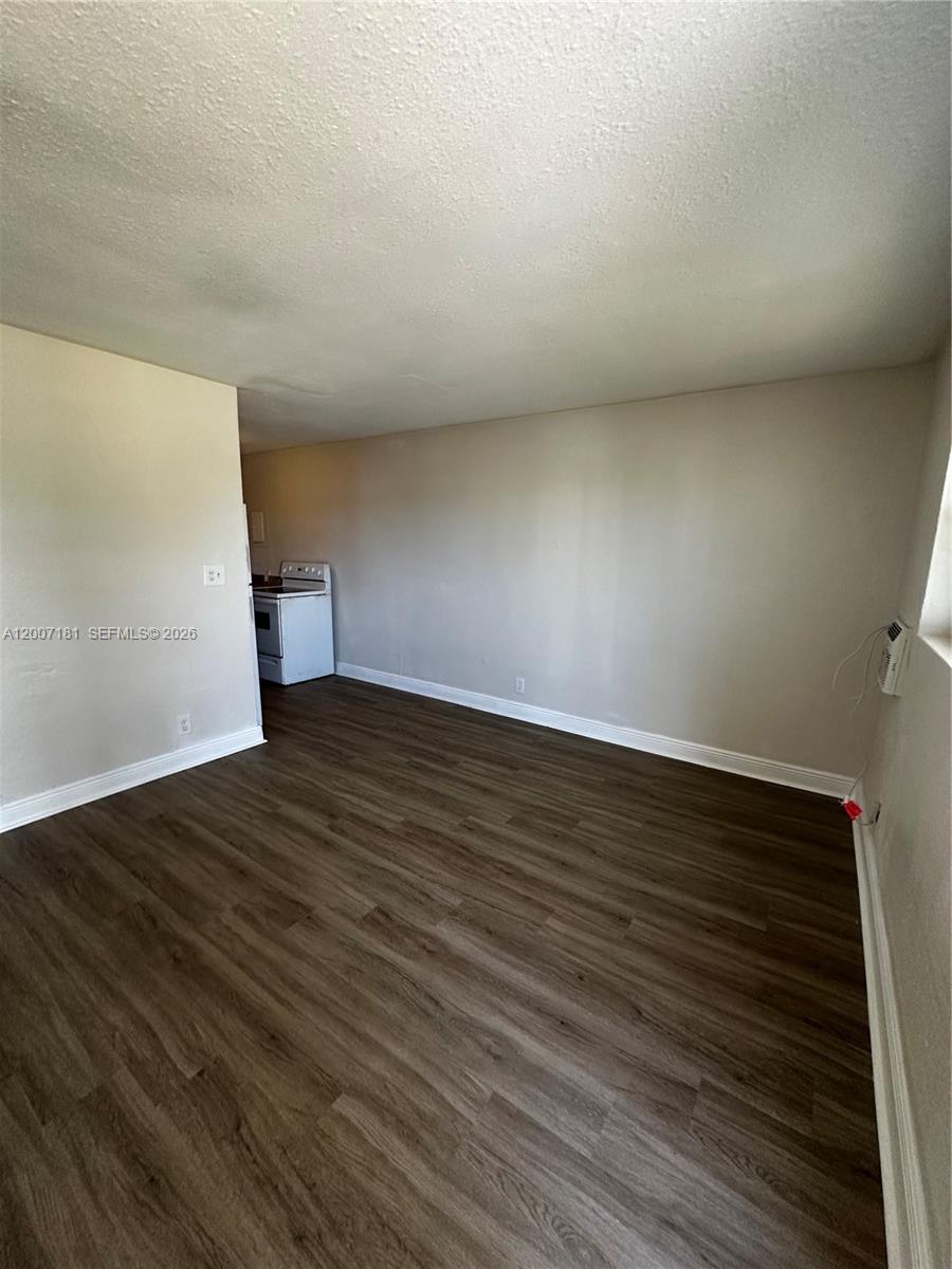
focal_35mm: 14
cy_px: 634
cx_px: 476
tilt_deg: -11.7
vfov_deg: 102.1
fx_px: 513
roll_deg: -2.6
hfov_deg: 85.7
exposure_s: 1/120
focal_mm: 2.22
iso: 250
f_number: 2.2
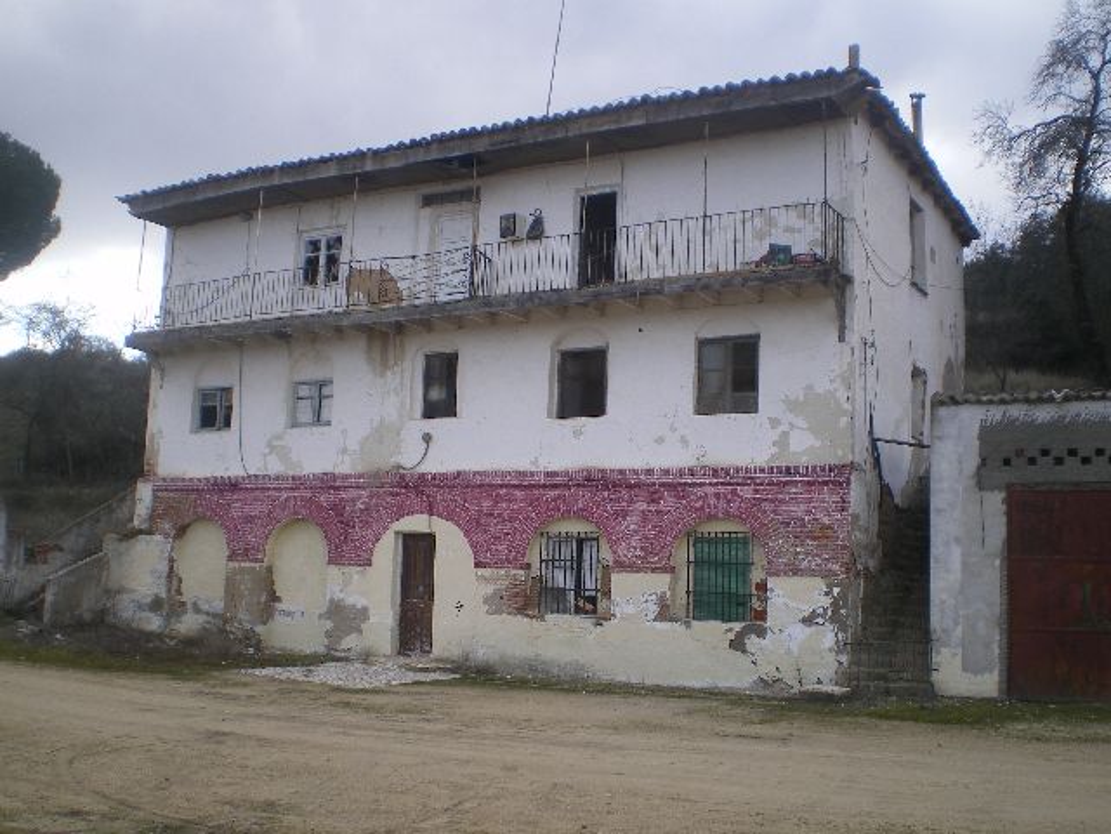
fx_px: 1220
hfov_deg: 49.0
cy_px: 417
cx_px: 556
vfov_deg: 37.7
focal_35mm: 38
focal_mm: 6.3
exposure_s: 1/160
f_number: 4.6
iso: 64
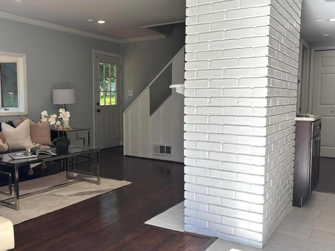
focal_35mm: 34
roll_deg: -0.6
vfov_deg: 41.8
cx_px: 152
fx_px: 329
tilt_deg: -5.6
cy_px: 125
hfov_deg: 53.9
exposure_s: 1/381
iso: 50
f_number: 1.6
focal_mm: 5.96
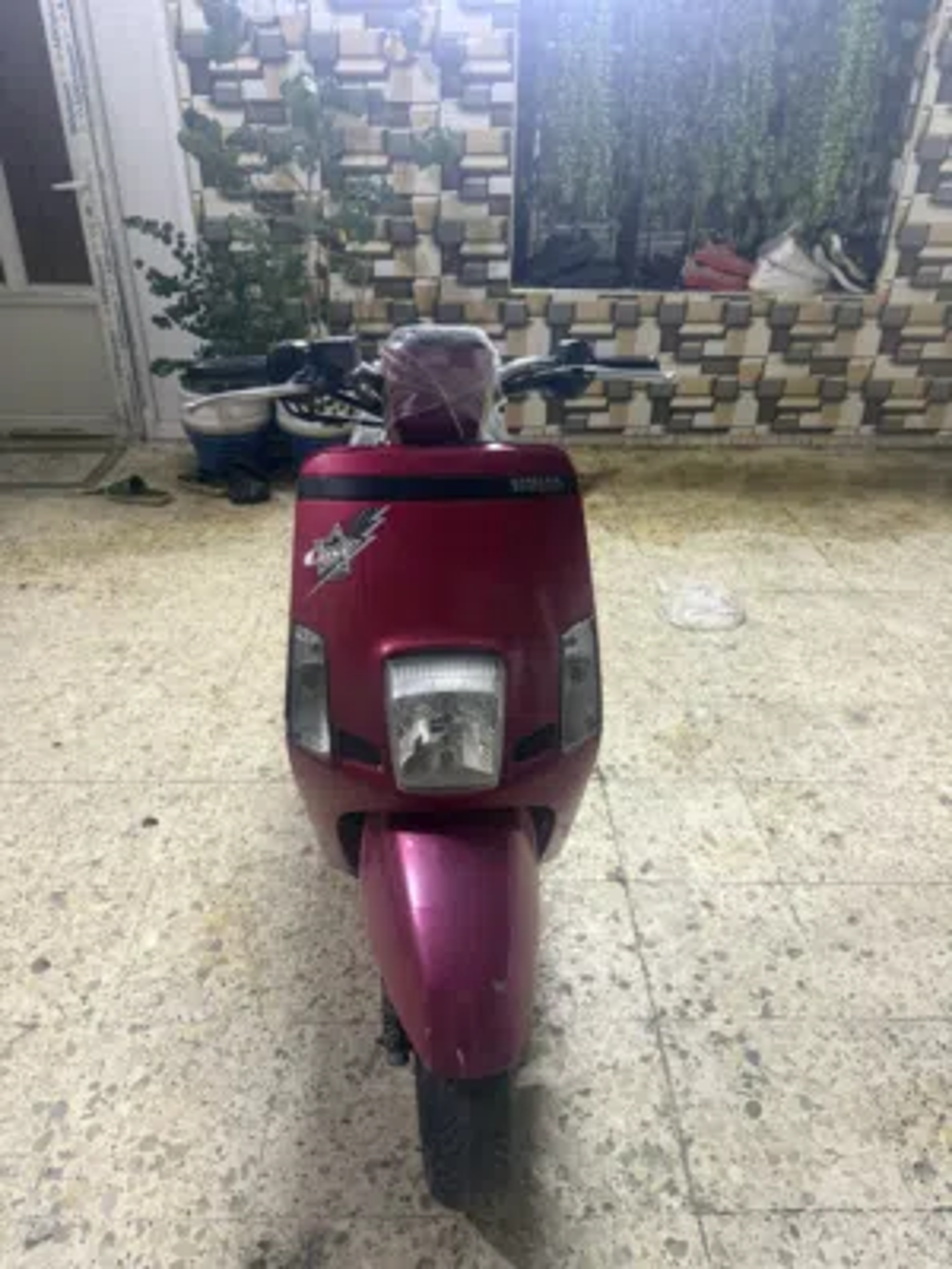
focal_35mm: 24
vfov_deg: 71.6
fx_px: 880
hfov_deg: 56.8
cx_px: 476
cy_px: 634
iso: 400
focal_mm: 6.76
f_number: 1.78
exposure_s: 1/50
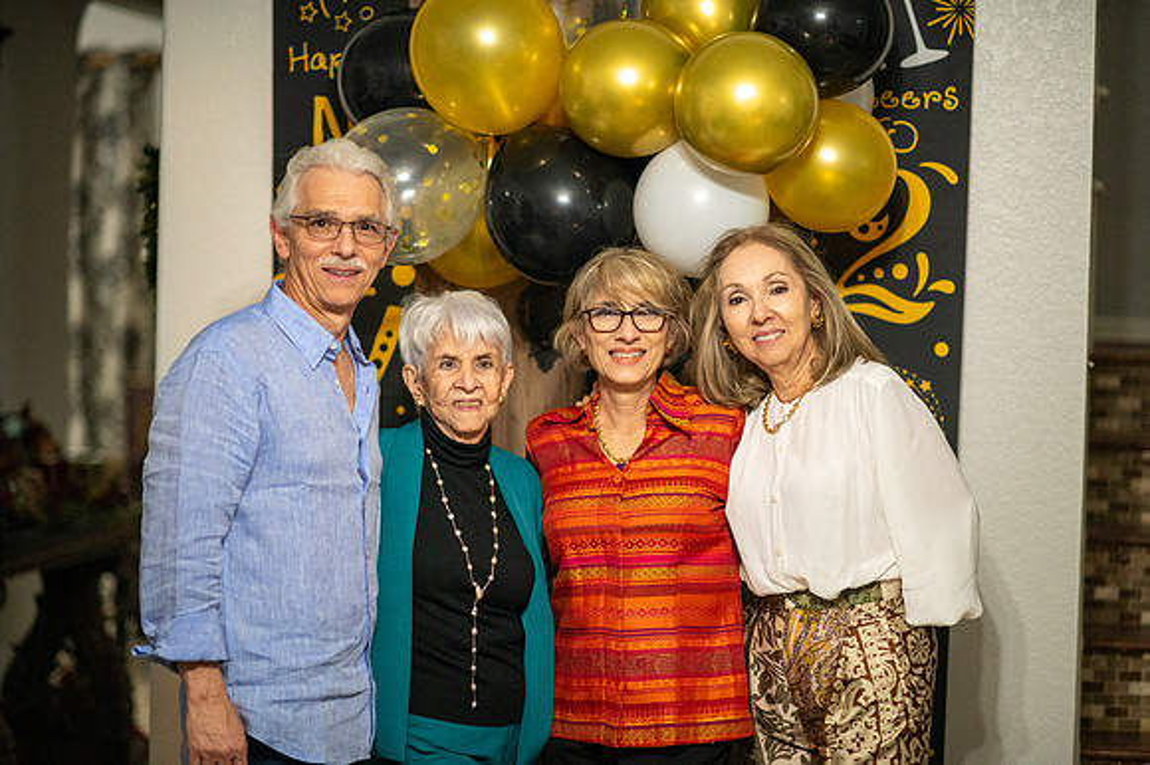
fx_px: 2714
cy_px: 382
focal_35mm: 85
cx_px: 575
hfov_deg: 23.9
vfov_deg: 16.1
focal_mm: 85
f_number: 1.4
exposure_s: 1/640
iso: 4500
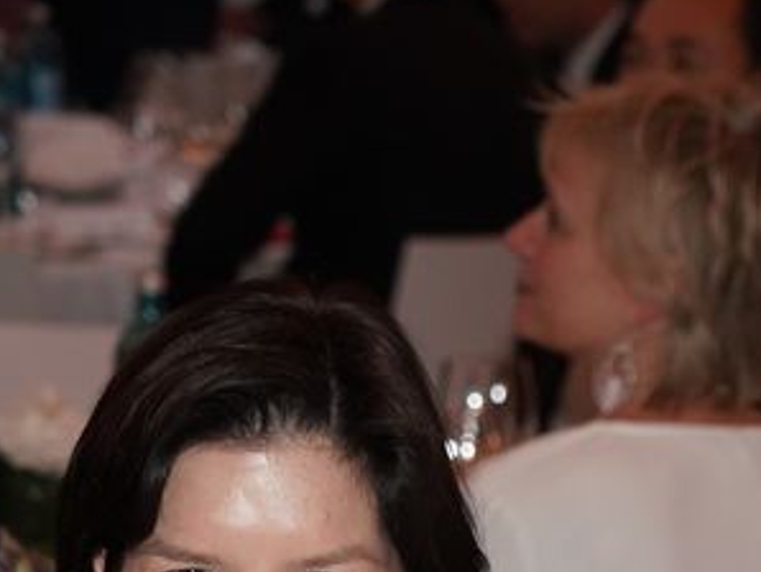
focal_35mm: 205
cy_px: 907
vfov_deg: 7.1
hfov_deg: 9.5
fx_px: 4510
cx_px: 858
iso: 1600
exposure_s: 1/80
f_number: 4.5
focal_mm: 53
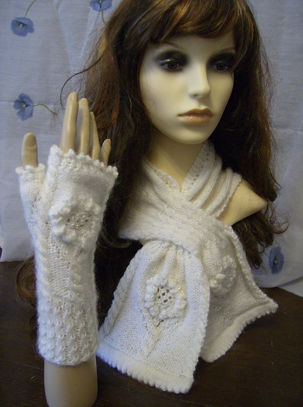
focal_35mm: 36
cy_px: 204
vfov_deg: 51.5
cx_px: 152
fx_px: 422
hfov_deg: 39.5
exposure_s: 1/11.2
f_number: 2.8
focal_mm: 6
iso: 200
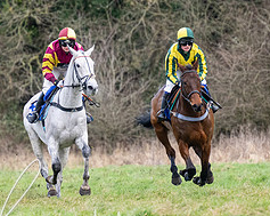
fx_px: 5435
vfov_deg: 2.3
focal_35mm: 681
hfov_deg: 2.8
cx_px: 67
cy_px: 106
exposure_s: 1/1000
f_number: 4
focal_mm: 210
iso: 1000
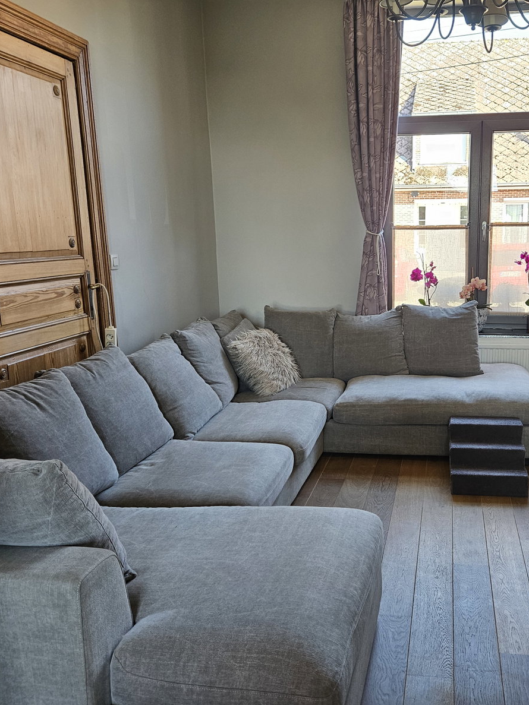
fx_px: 632
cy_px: 354
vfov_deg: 58.4
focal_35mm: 31
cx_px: 383
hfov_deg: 44.2
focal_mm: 5.4
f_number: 1.8
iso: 160
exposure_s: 1/100
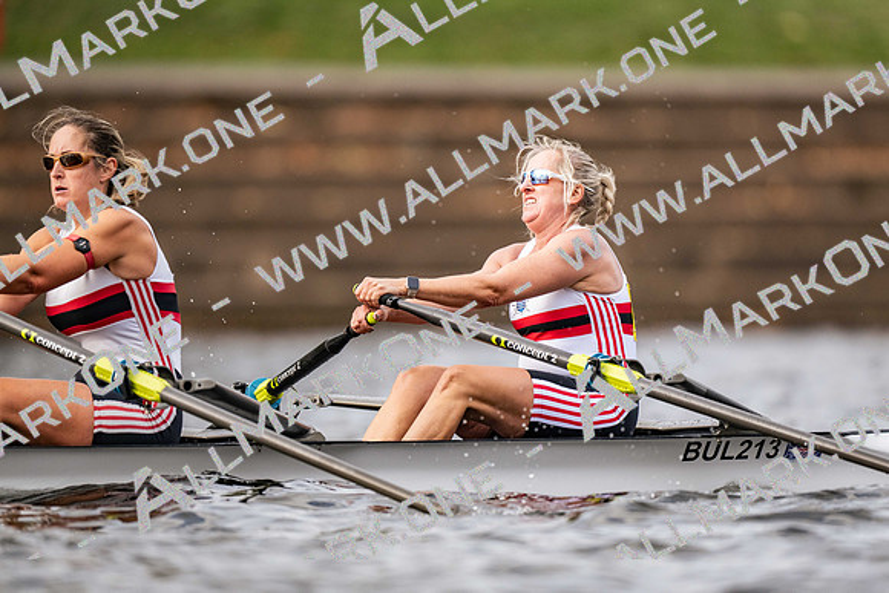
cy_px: 296
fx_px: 14827
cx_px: 444
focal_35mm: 600
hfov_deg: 3.4
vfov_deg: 2.3
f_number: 4
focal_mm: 600
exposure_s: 1/2500
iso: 900
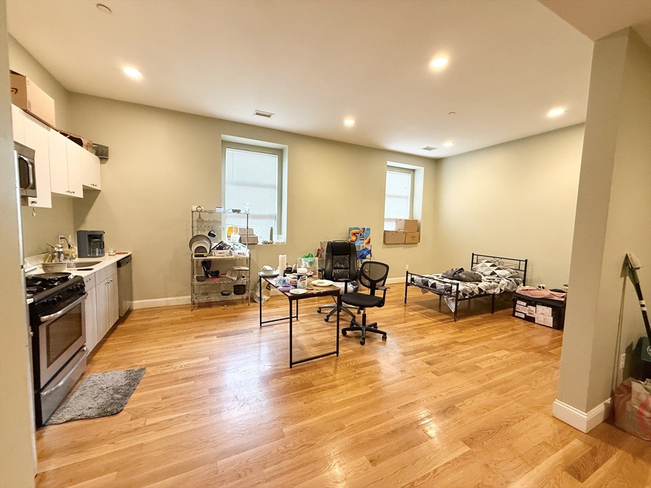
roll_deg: -0.5
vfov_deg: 85.7
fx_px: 263
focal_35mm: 14
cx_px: 326
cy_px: 244
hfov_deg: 102.1
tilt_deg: -3.3
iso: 320
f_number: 2.2
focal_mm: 2.22
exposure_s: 1/60
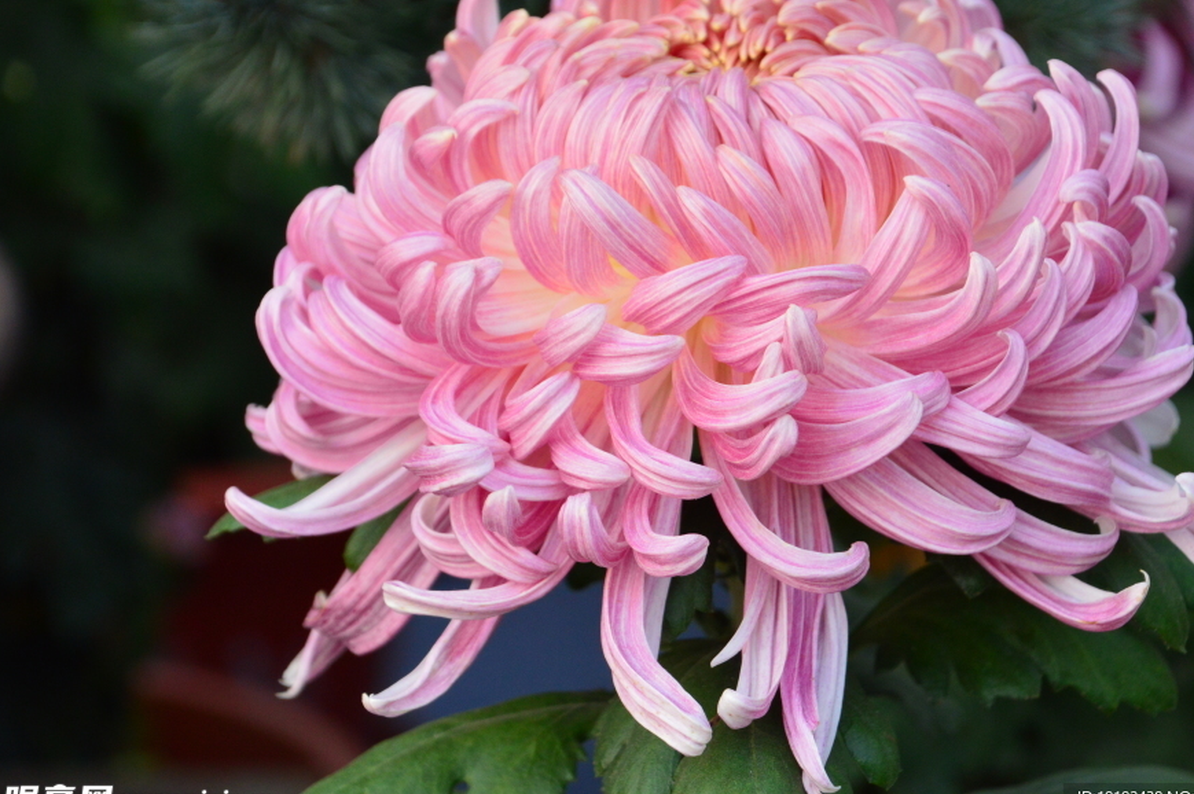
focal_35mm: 205
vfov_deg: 6.7
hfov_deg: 10.0
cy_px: 356
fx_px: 6794
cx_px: 686
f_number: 7.1
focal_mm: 116
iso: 1100
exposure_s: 1/250
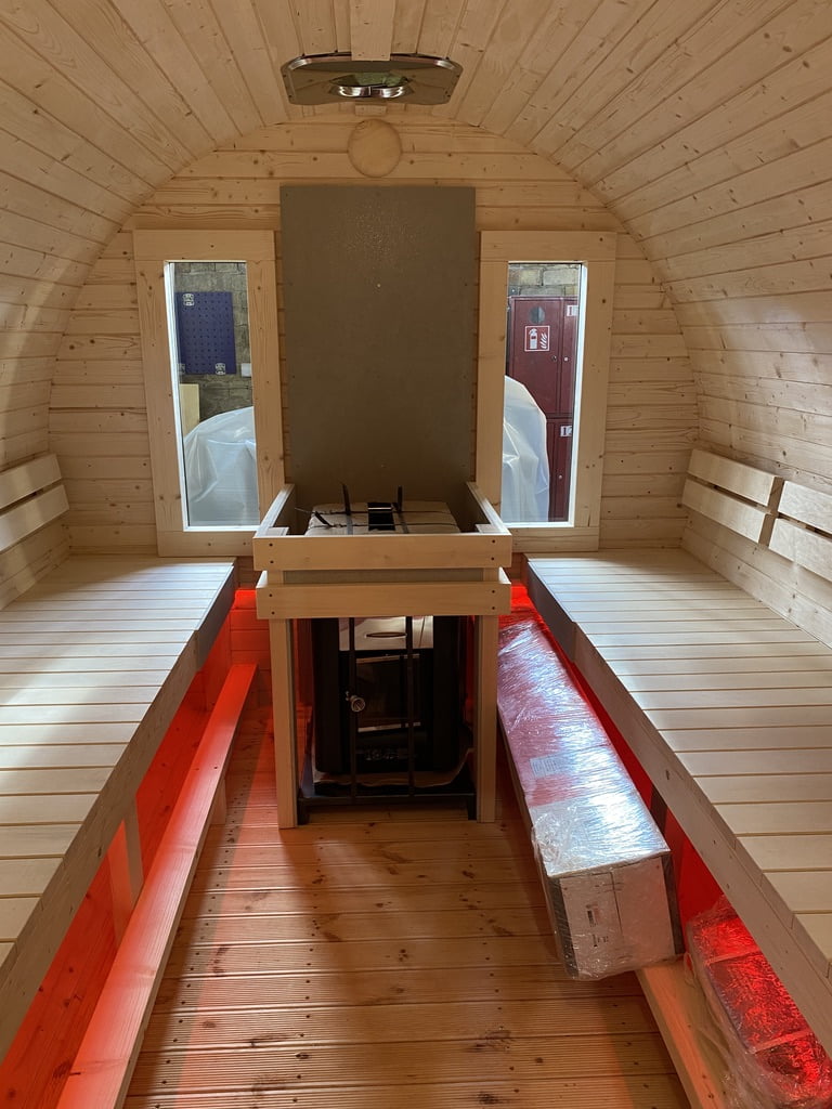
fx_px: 833
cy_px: 554
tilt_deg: -13.7
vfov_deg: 67.3
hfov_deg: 53.1
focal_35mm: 26
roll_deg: -0.7
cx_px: 416
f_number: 1.8
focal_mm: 4.2
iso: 125
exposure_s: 1/50
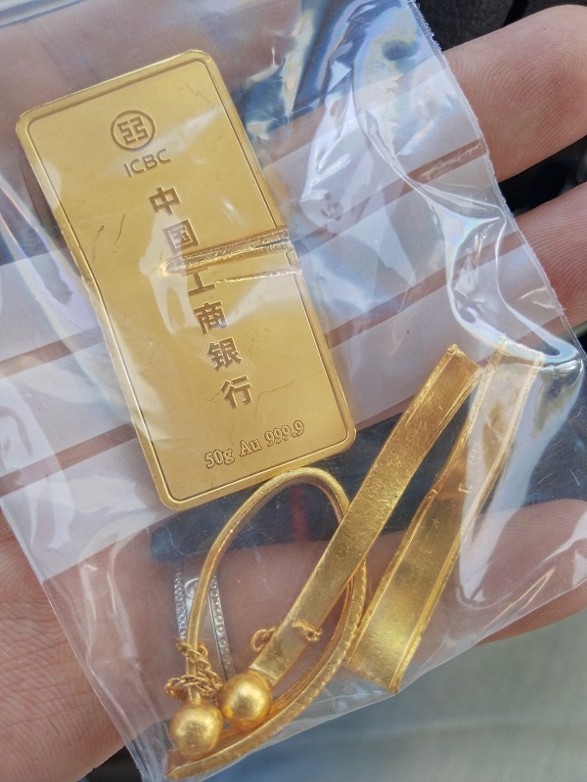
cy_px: 391
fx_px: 678
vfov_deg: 60.0
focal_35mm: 30
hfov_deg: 46.8
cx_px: 294
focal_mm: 3.95
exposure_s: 1/100
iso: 57
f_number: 1.8
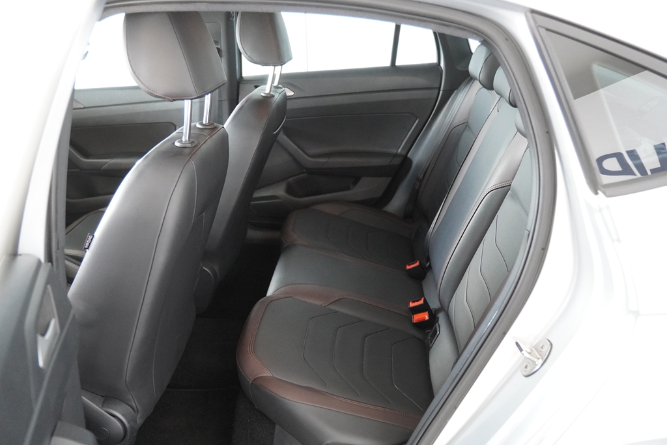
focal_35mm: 30
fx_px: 556
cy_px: 222
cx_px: 334
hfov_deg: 61.9
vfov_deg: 43.6
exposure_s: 1/160
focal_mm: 20
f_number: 2.8
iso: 3200
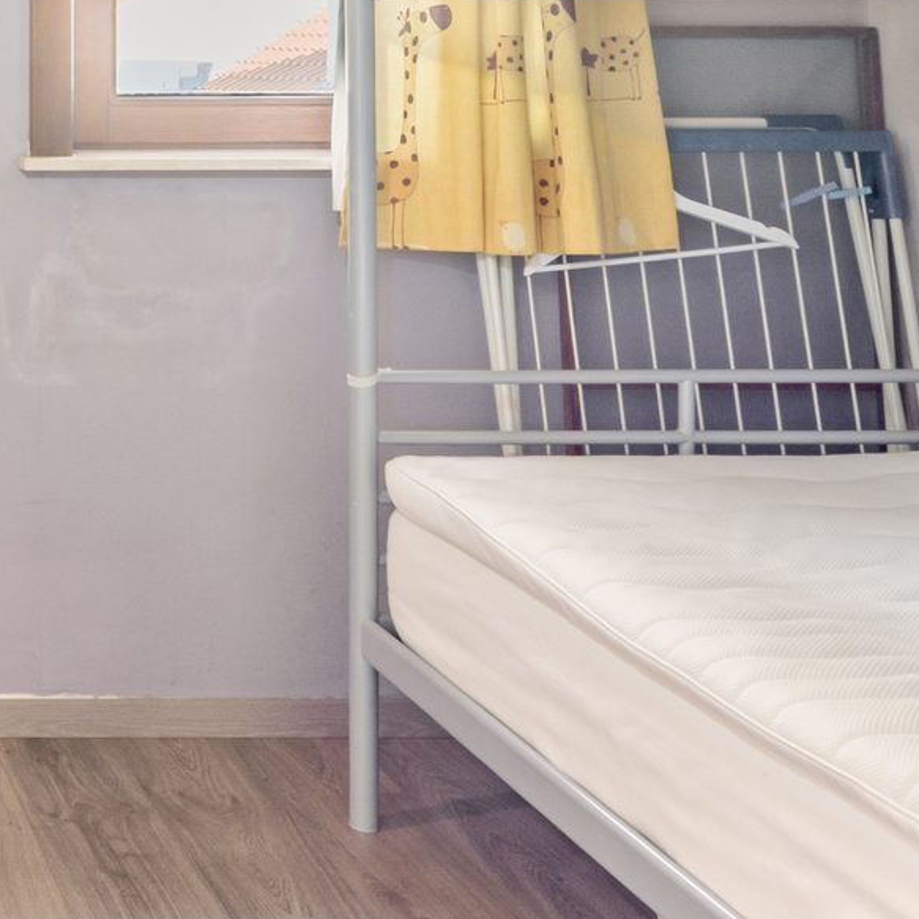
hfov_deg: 26.7
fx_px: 1472
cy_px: 30
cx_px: -397
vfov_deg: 32.3
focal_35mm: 49
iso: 250
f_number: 11
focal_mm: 14
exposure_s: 1/13
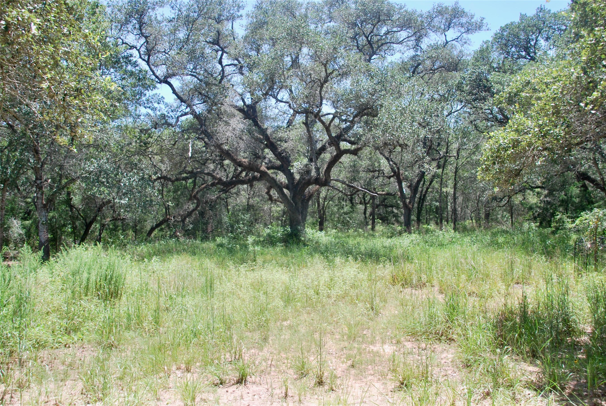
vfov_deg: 35.6
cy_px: 203
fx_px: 632
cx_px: 303
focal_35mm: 38
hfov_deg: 51.2
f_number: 6.3
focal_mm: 25
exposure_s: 1/160
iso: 100
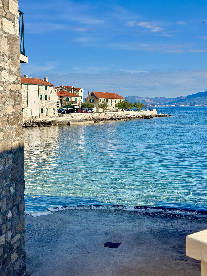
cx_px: 104
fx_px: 383
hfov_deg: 30.3
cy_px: 138
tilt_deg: -4.3
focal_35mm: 48
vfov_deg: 39.7
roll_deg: +0.6
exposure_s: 1/7092
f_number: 1.78
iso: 80
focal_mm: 6.86
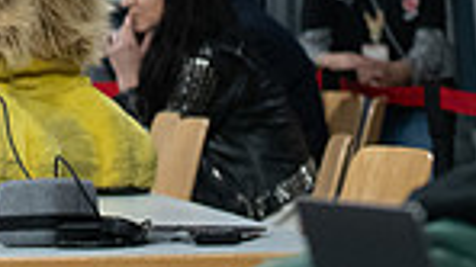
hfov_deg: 4.5
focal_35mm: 481
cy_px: -693
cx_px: -43
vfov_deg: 2.5
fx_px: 6067
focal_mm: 70
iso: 1600
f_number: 3.2
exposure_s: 1/1000
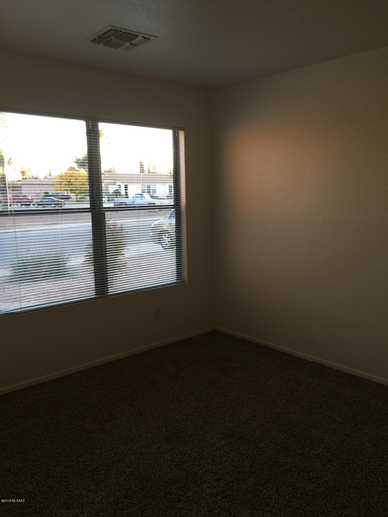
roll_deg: +1.0
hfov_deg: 48.2
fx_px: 433
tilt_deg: -7.1
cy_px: 258
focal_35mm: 29
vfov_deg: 61.7
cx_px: 194
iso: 32
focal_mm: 4.15
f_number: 2.2
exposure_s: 1/15
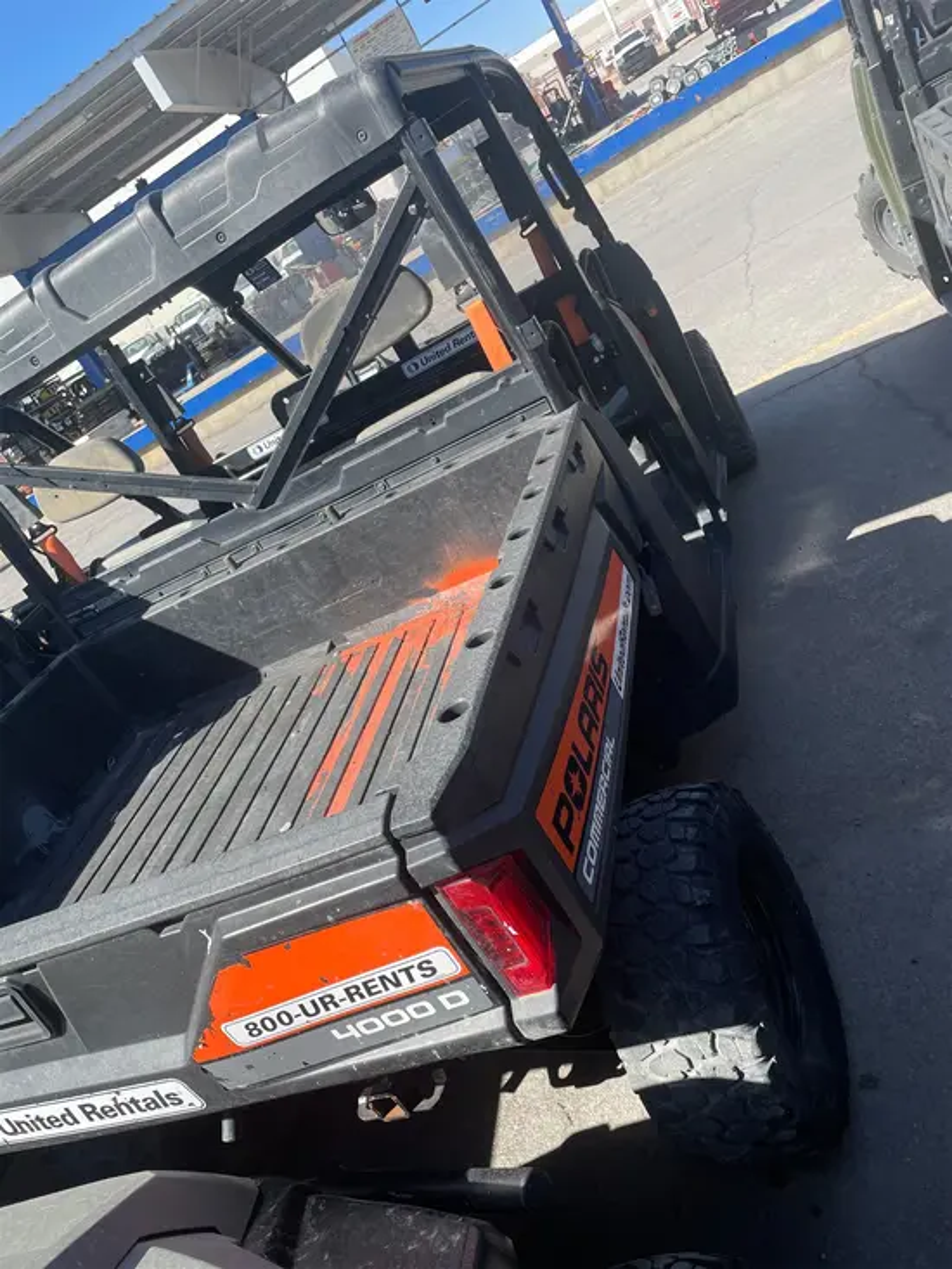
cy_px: 634
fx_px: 953
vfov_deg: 67.3
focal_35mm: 26
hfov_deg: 53.1
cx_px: 476
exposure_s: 1/2132
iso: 50
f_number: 1.6
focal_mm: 4.2
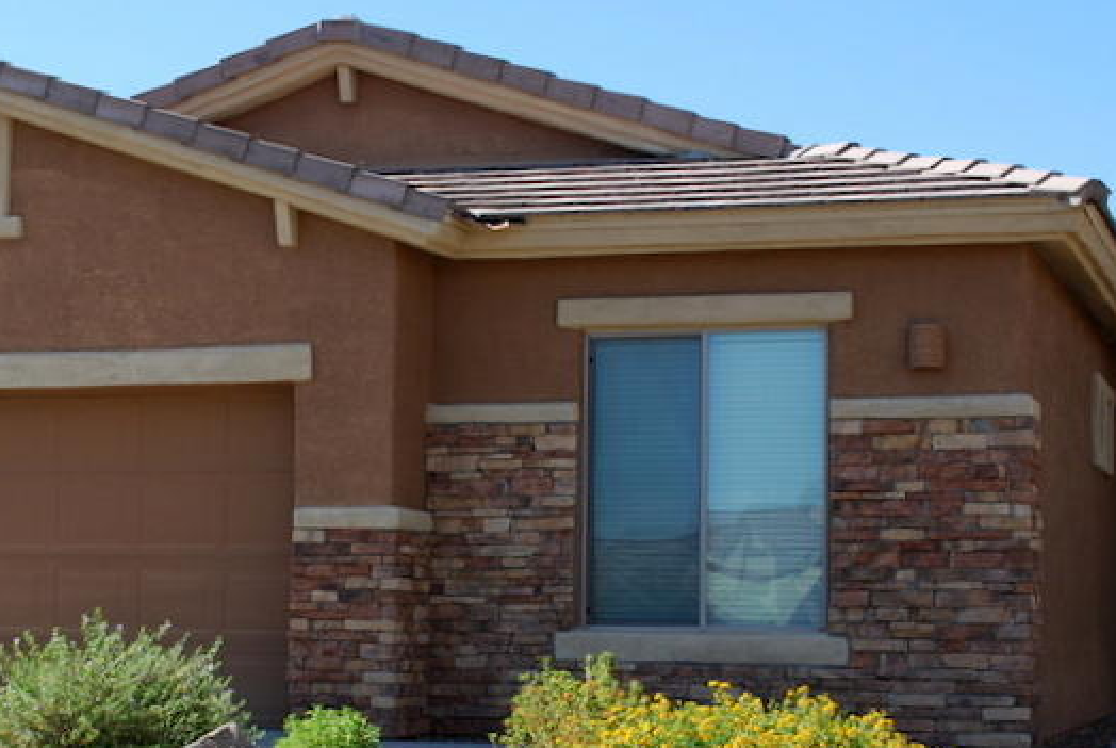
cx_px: 488
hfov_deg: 24.7
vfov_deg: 16.6
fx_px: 2546
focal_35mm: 82
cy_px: 536
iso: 100
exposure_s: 1/200
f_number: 7.1
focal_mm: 28
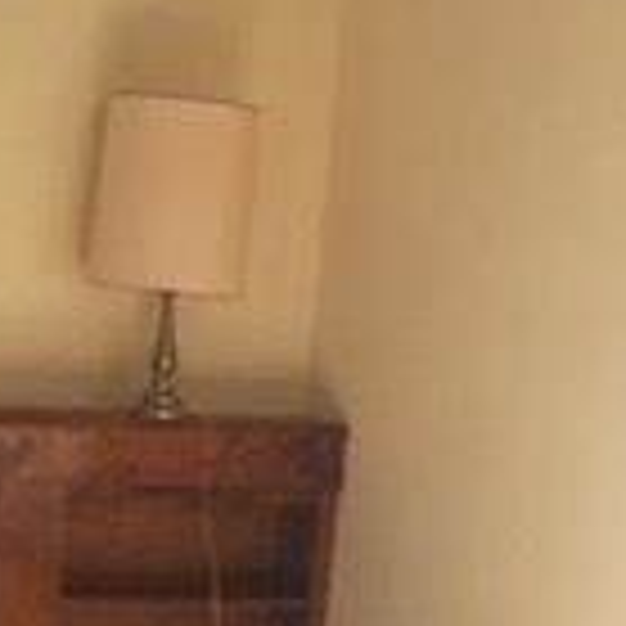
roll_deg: -4.0
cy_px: 779
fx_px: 2414
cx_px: 216
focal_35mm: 118
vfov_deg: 14.3
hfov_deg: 14.8
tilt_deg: -12.0
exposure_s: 1/120
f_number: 2.2
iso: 40
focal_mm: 4.15
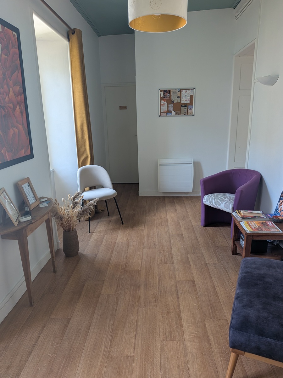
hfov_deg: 56.8
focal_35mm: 24
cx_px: 142
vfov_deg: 71.6
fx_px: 262
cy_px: 189
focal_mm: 4.53
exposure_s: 1/25
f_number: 1.7
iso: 32
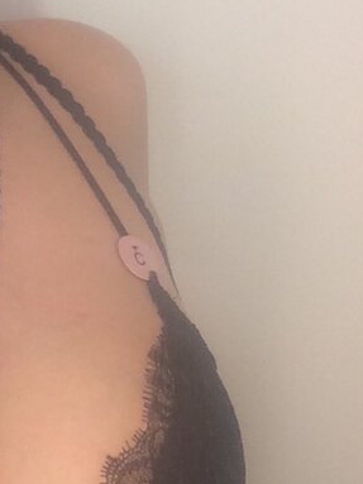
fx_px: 1301
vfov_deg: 21.0
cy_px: 139
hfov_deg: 15.1
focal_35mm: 93
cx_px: -128
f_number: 2.4
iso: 50
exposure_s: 1/30
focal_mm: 2.15
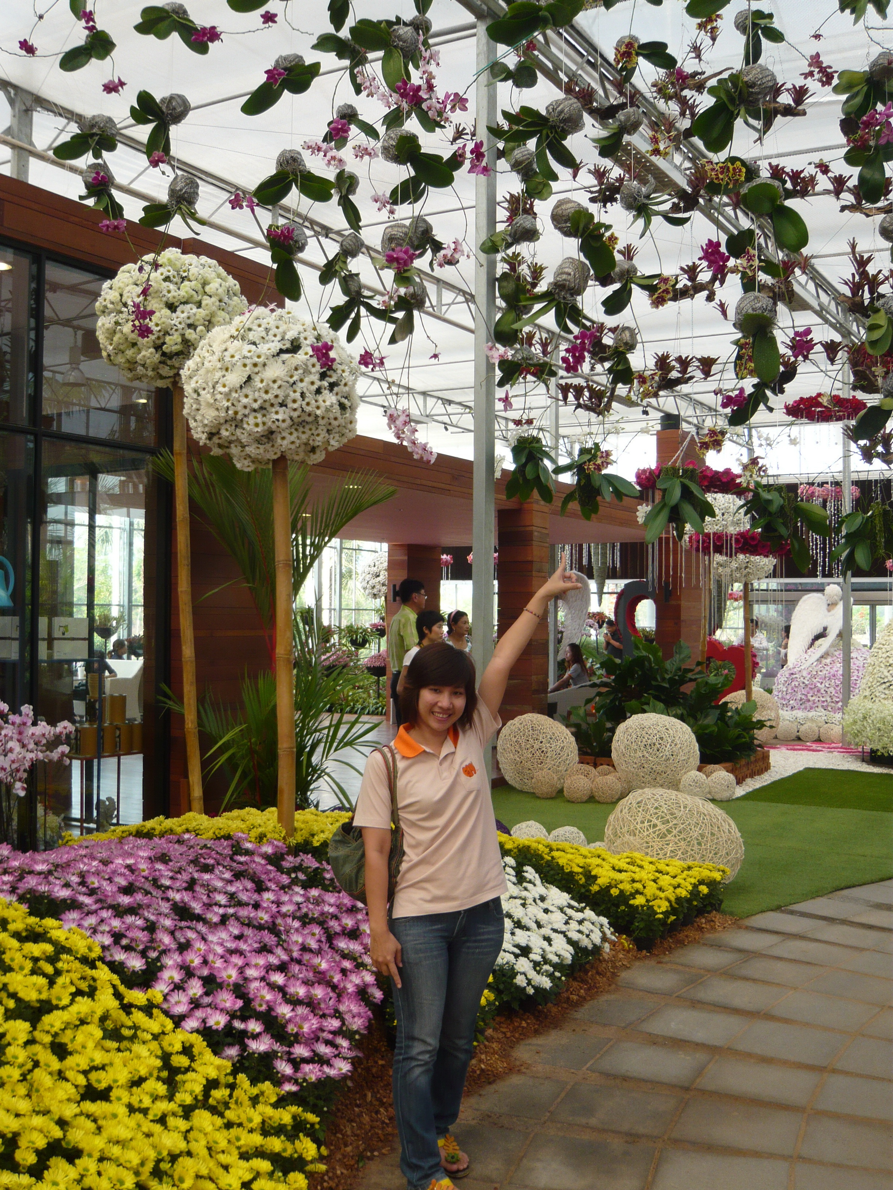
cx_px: 446
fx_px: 1238
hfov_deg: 39.7
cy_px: 595
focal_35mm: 36
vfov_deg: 51.4
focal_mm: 5.8
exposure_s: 1/125
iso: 100
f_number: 3.1
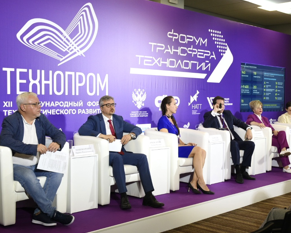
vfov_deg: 36.5
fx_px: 353
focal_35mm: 41
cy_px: 123
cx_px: 172
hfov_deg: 44.6
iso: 800
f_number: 3.5
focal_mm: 32
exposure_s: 1/125
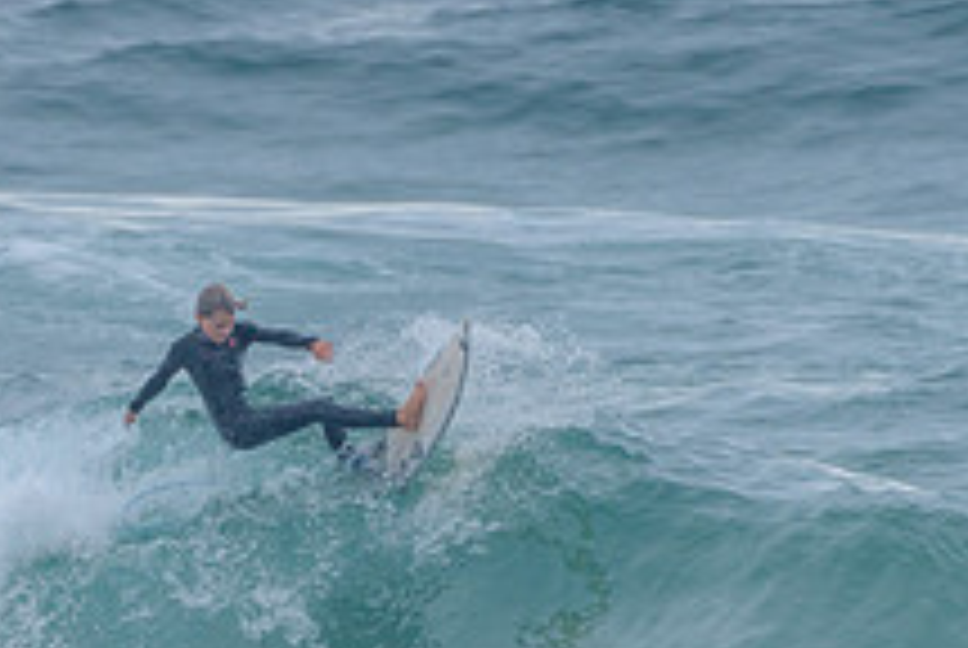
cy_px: 524
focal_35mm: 1650
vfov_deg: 0.8
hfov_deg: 1.2
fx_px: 44427
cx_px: 238
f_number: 5.6
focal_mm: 500
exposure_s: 1/1250
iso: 720
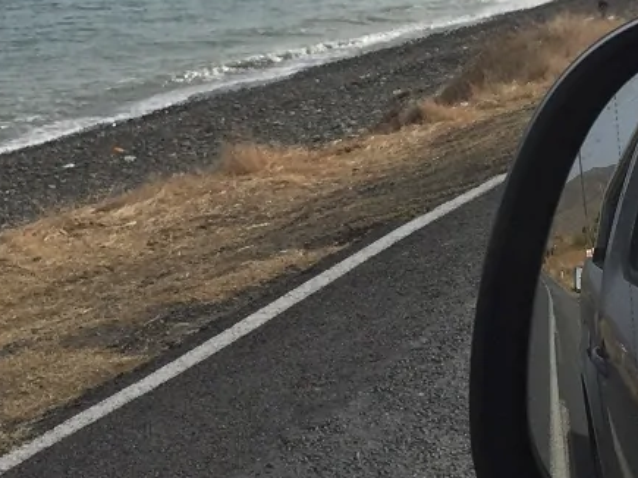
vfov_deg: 18.4
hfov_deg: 24.1
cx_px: 500
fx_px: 1474
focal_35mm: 80
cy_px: 194
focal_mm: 4.15
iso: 32
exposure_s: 1/4950
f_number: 2.2
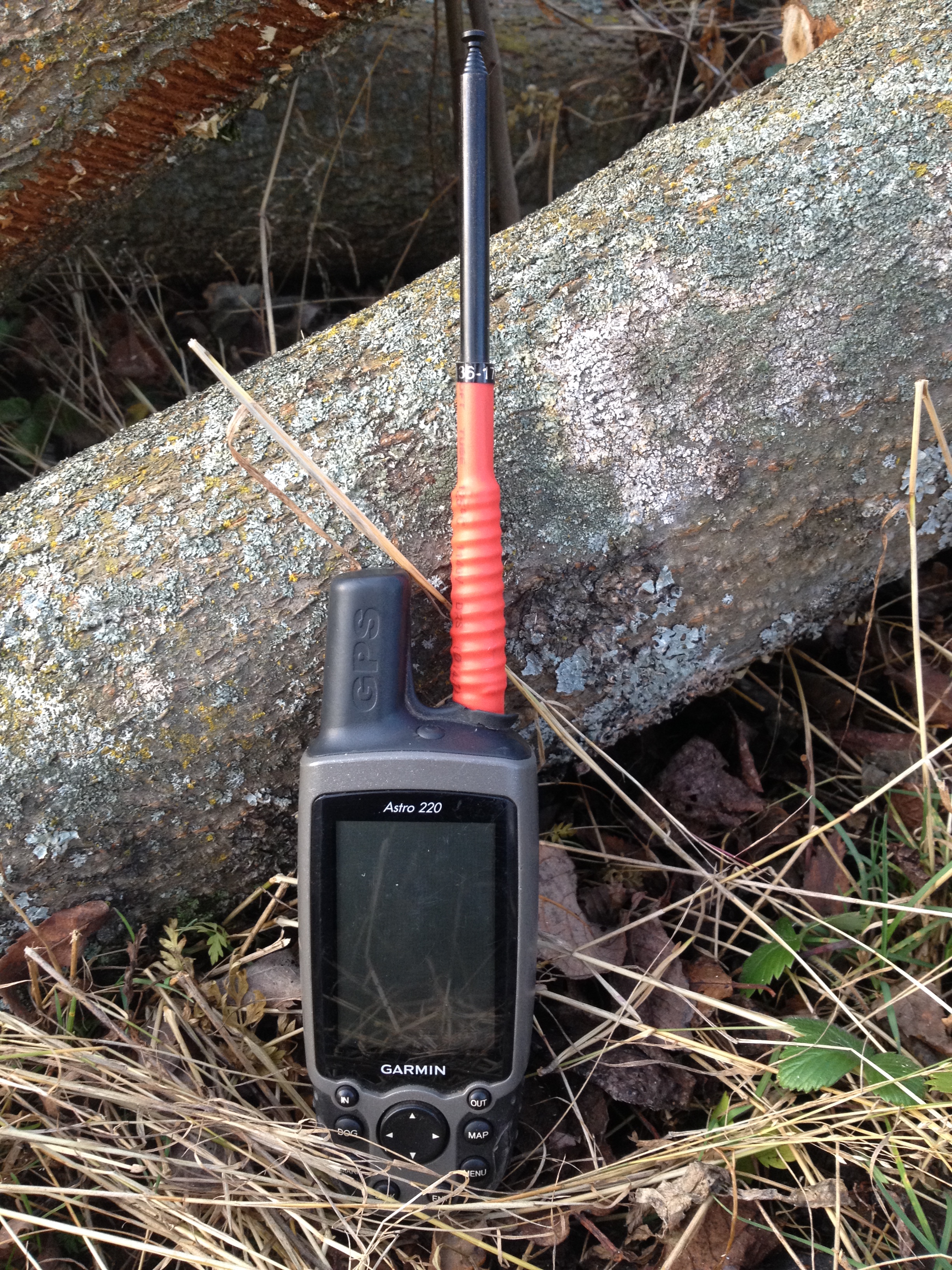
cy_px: 635
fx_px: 1283
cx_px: 476
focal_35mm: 35
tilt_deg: -33.8
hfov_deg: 40.7
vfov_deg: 52.6
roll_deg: -4.0
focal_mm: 4.28
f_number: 2.4
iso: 125
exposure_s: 1/20
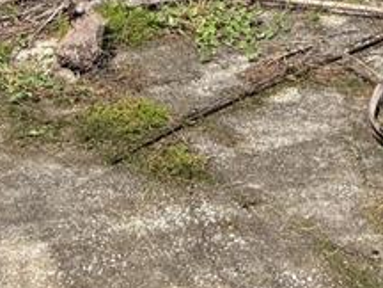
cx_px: 216
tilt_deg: +1.6
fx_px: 1261
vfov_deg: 11.1
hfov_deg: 17.3
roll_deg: -0.9
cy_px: -386
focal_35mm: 114
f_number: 1.78
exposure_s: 1/6173
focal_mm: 6.76
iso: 80
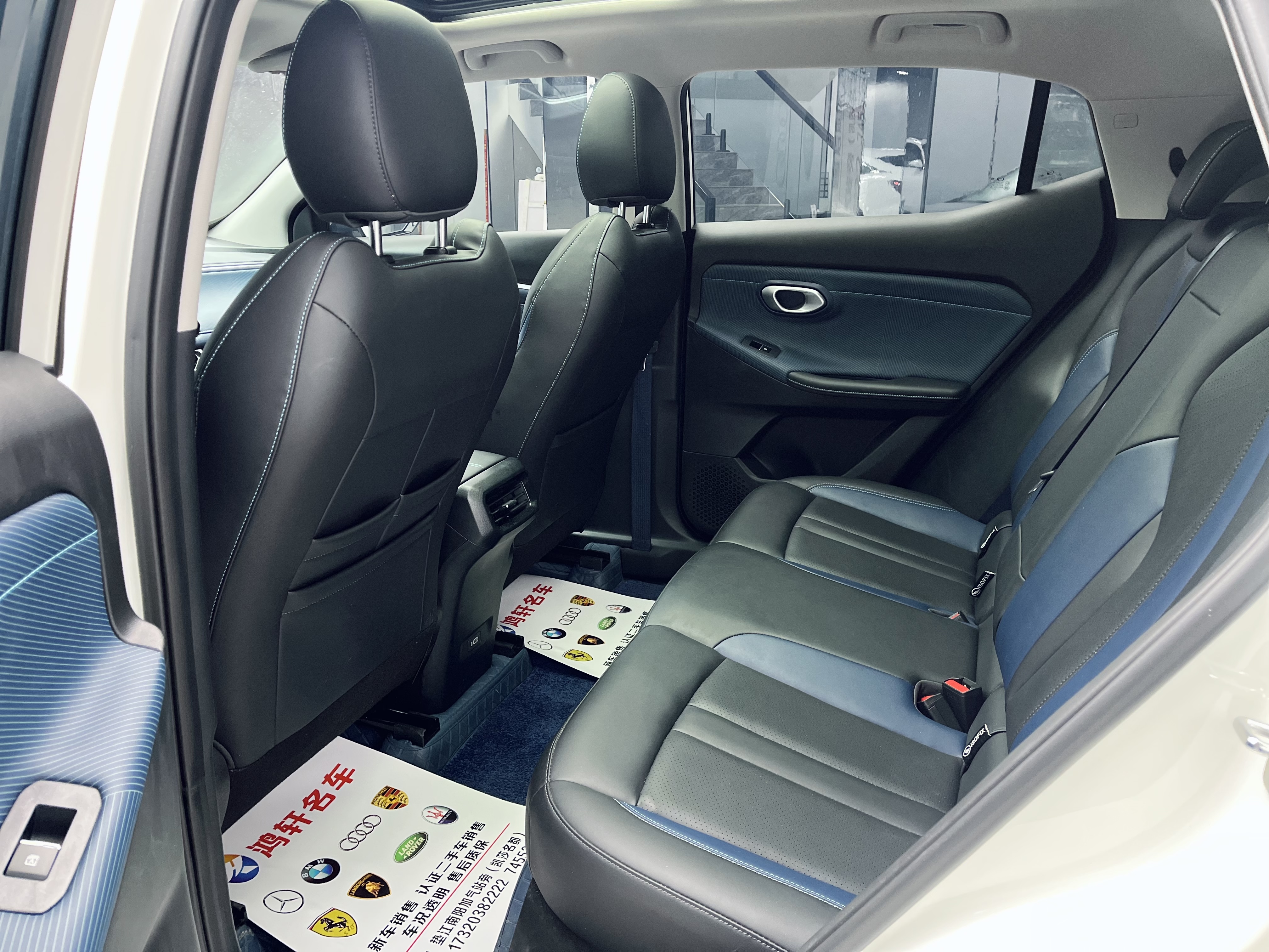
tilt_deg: -18.0
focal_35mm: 26
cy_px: 476
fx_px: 953
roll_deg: -0.5
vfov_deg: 53.1
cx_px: 634
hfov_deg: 67.3
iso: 320
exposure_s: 1/50
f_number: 1.6
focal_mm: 5.1
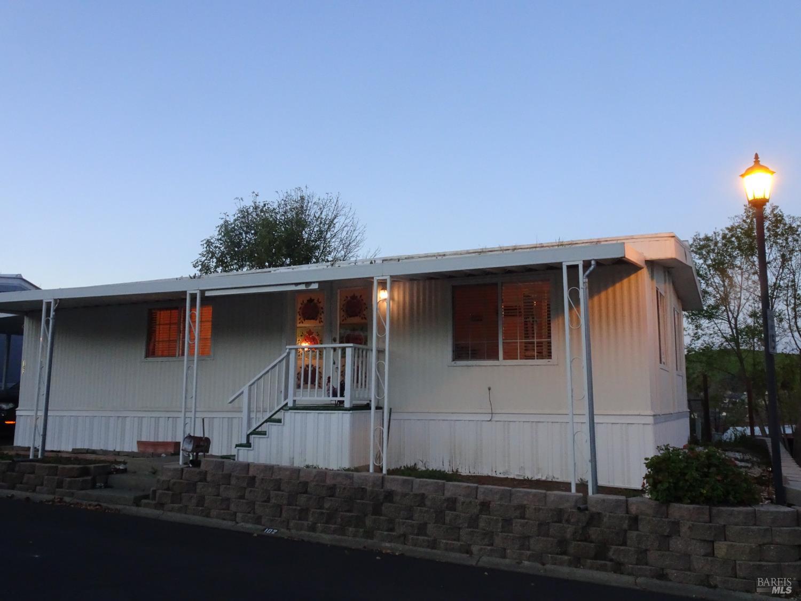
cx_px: 400
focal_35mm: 31
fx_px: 717
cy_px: 300
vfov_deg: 45.4
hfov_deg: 58.4
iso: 500
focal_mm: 5.26
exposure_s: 1/40
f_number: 4
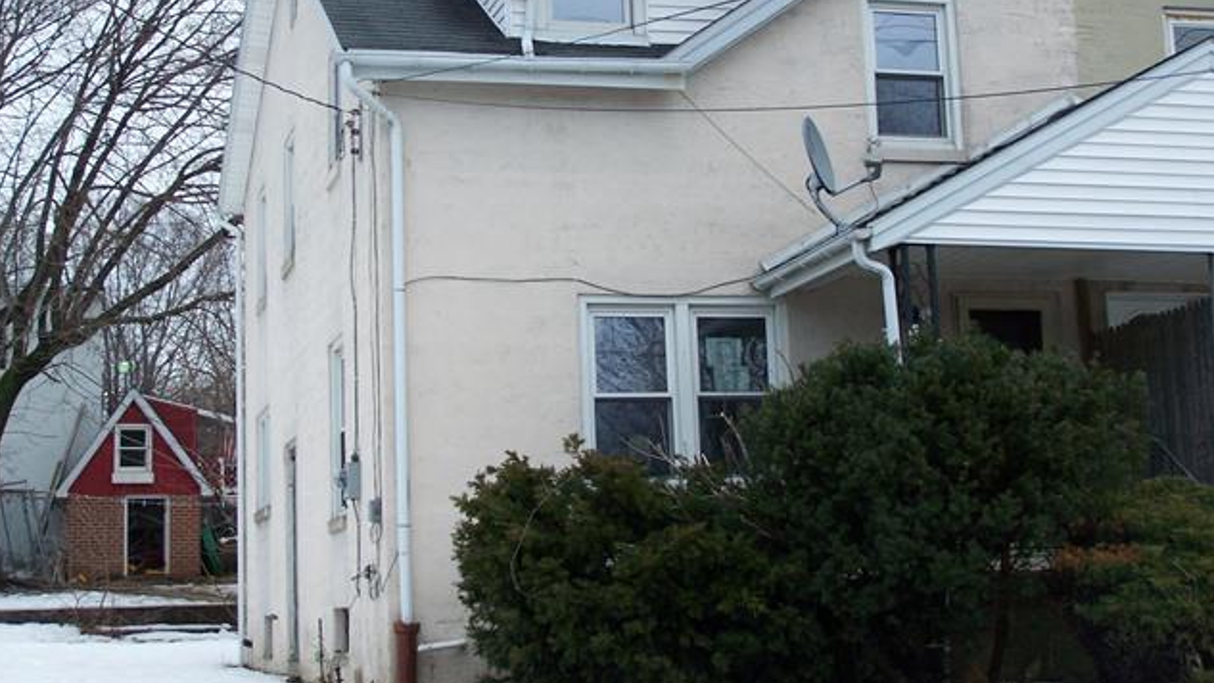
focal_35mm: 65
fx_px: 2092
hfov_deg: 32.4
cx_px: 602
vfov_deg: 18.5
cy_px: 295
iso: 80
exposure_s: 1/1000
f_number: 3.1
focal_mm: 9.8
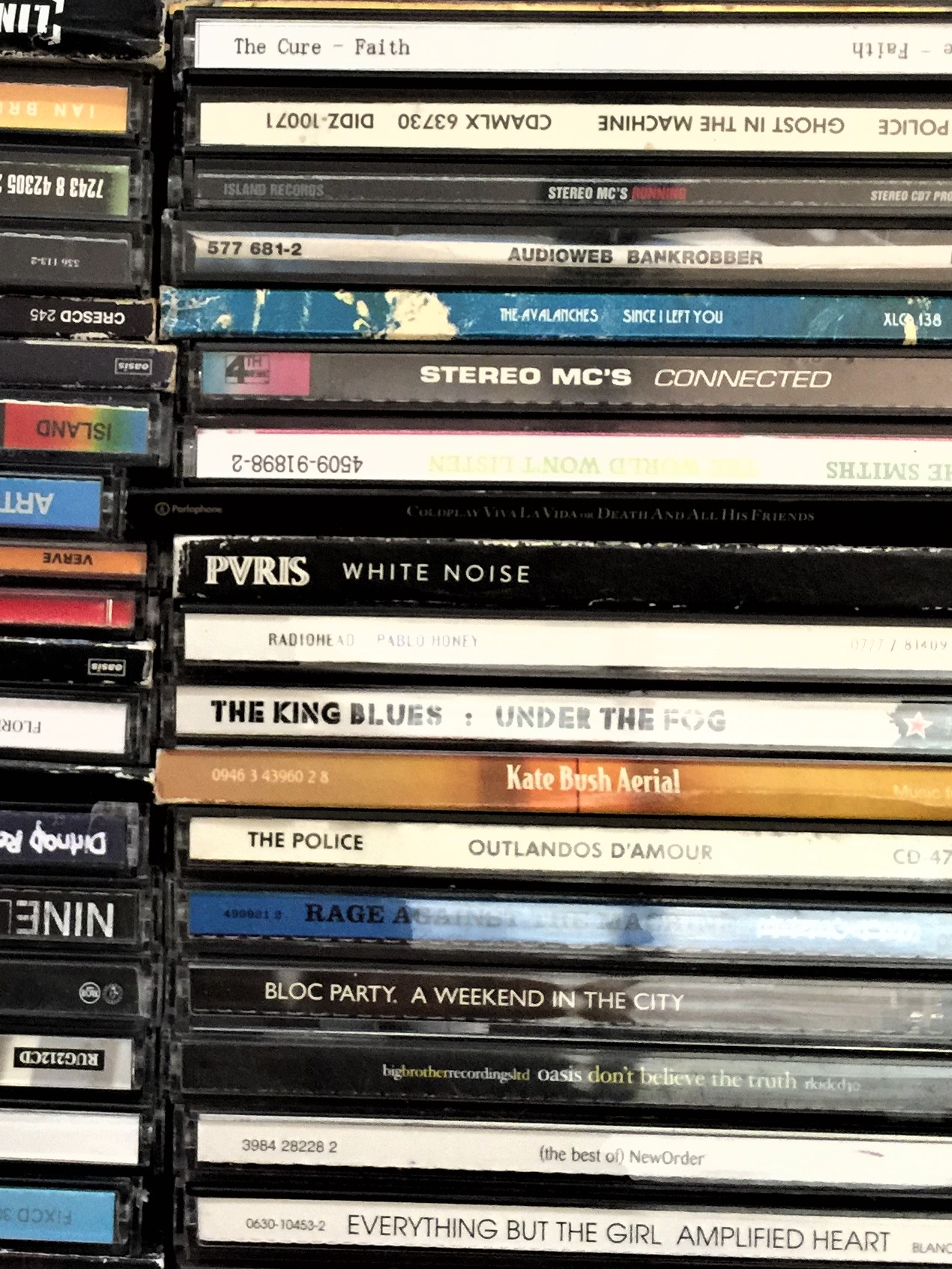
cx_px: 149
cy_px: 492
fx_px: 2053
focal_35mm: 56
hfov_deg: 25.5
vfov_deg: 34.2
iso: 100
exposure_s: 1/10
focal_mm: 4.15
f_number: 2.2
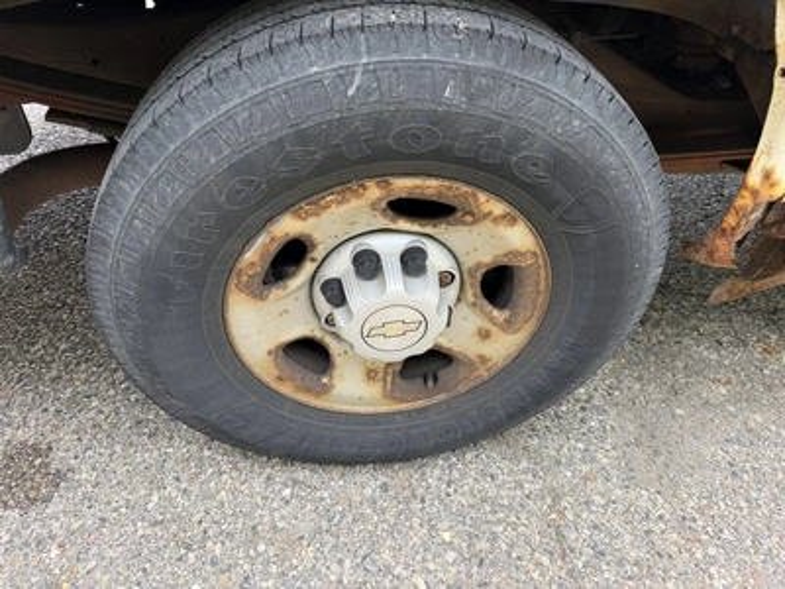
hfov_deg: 71.6
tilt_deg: -44.9
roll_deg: +0.8
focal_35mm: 24
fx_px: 544
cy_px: 294
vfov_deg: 56.8
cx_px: 392
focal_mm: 6.76
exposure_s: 1/164
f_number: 1.78
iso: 80
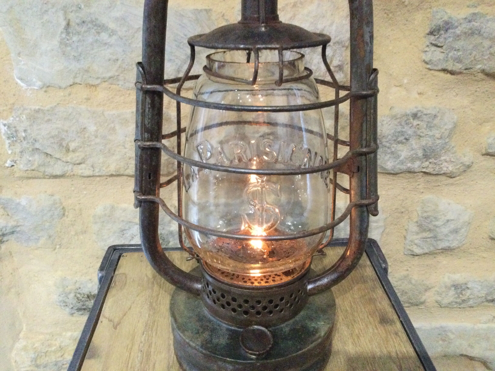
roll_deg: -1.9
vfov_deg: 45.4
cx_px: 248
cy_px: 186
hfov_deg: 58.4
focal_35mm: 31
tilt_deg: -24.2
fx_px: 443
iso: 400
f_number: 2.4
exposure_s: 1/17
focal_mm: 3.3
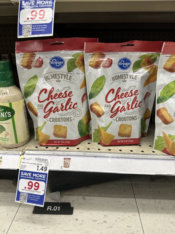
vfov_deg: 71.6
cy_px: 117
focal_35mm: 24
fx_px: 162
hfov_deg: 56.8
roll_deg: +0.1
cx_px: 88
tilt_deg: -22.6
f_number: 1.78
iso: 80
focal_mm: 6.86
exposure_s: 1/63
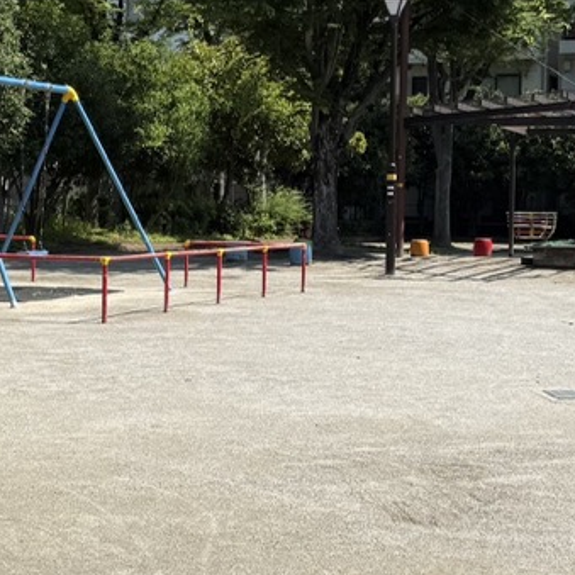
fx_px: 1503
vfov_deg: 21.6
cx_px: 188
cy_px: 214
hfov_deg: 21.6
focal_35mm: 80
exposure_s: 1/3279
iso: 80
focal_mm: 6.76
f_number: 1.78
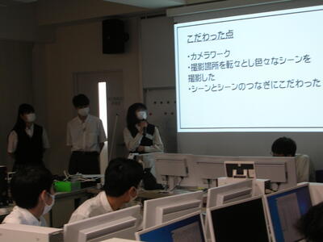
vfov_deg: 21.3
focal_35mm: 69
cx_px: 162
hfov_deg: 28.2
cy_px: 121
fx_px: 644
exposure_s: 1/10.1
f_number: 3.9
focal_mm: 11.5
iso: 50
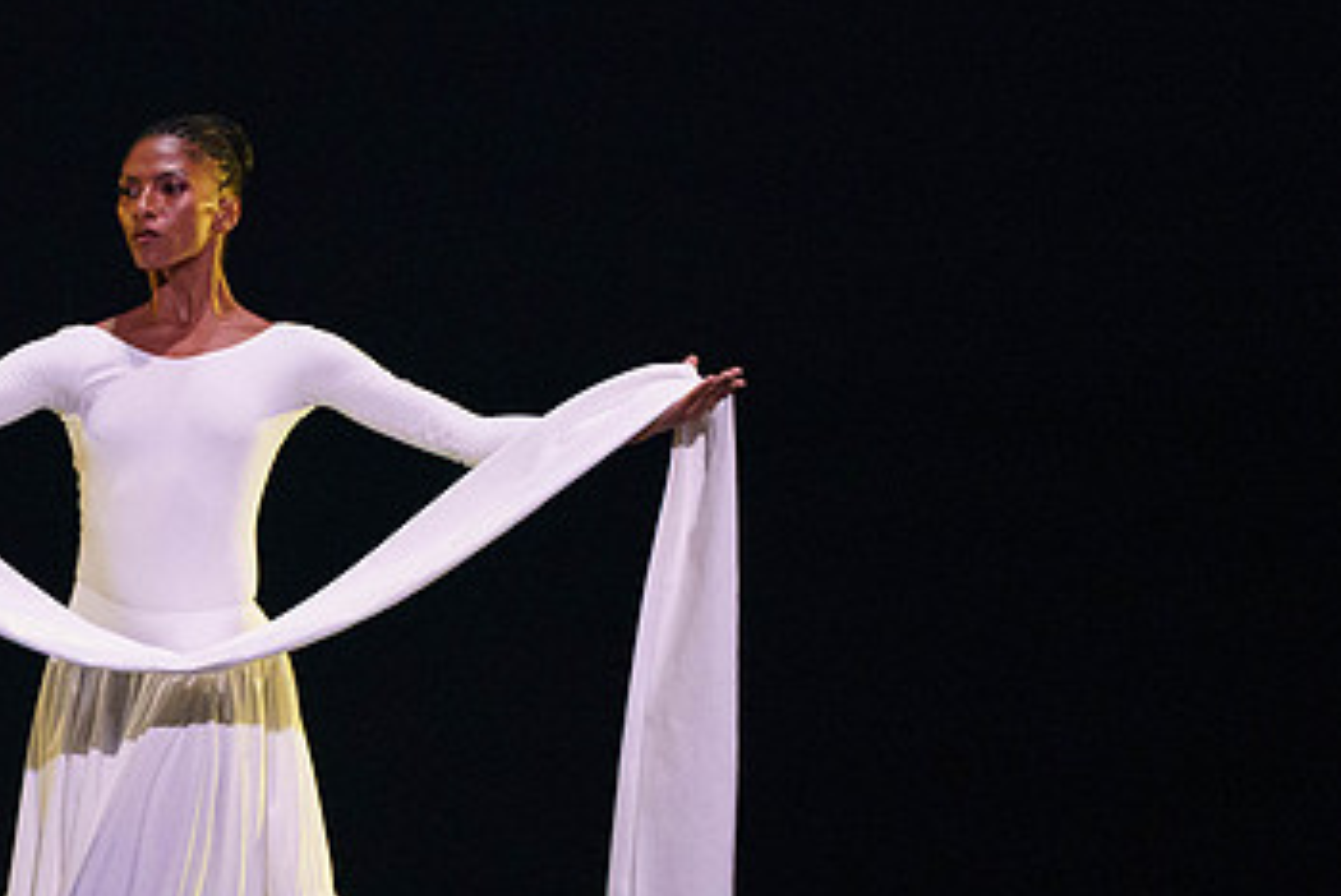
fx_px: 27885
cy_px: 462
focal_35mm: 748
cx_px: 202
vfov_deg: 1.8
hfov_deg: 2.8
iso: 8000
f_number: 6.3
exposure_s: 1/400
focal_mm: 352
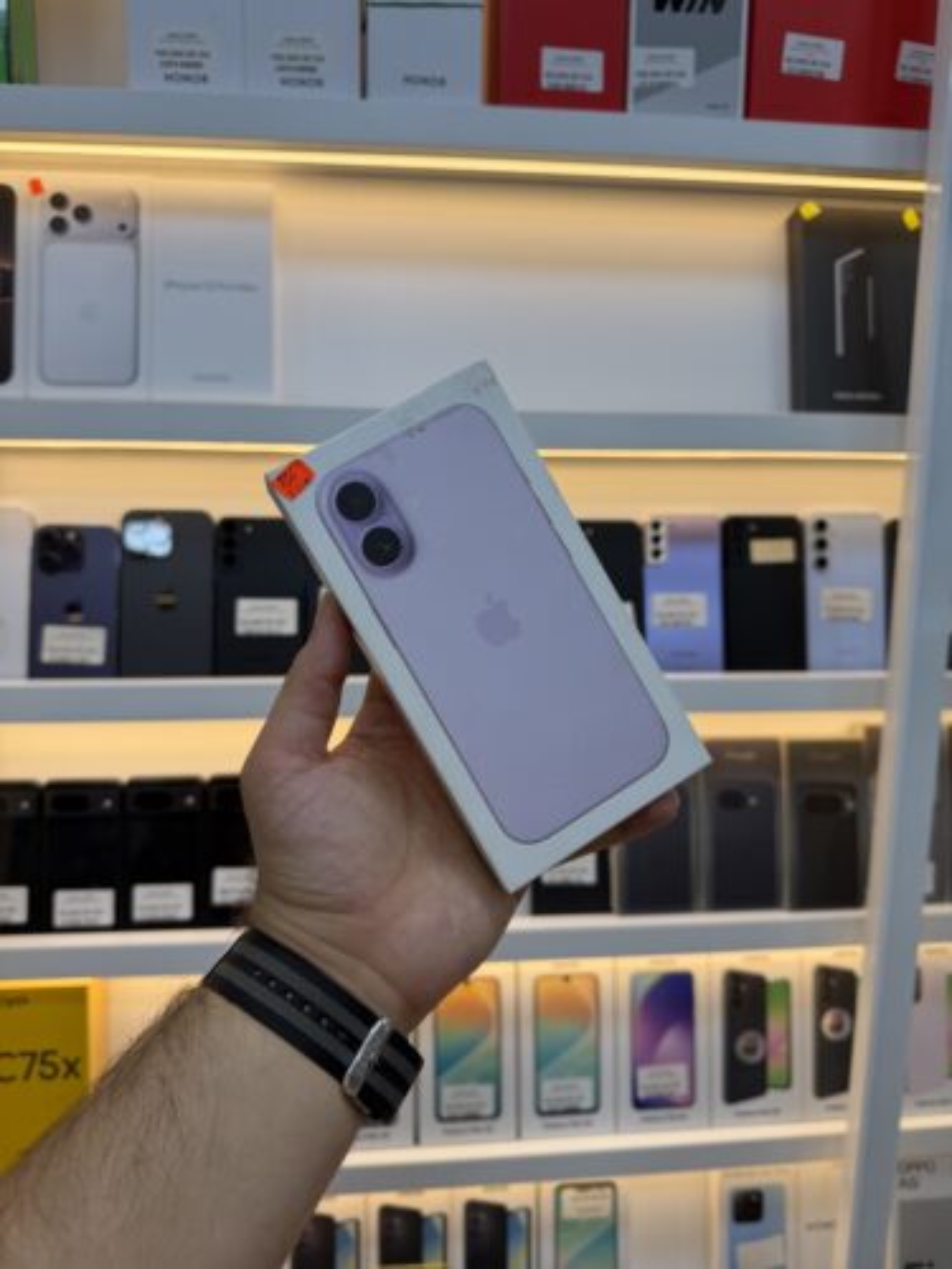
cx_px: 476
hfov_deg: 56.8
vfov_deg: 71.6
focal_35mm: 24
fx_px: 880
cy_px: 634
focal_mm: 6.76
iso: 80
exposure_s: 1/702
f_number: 1.78
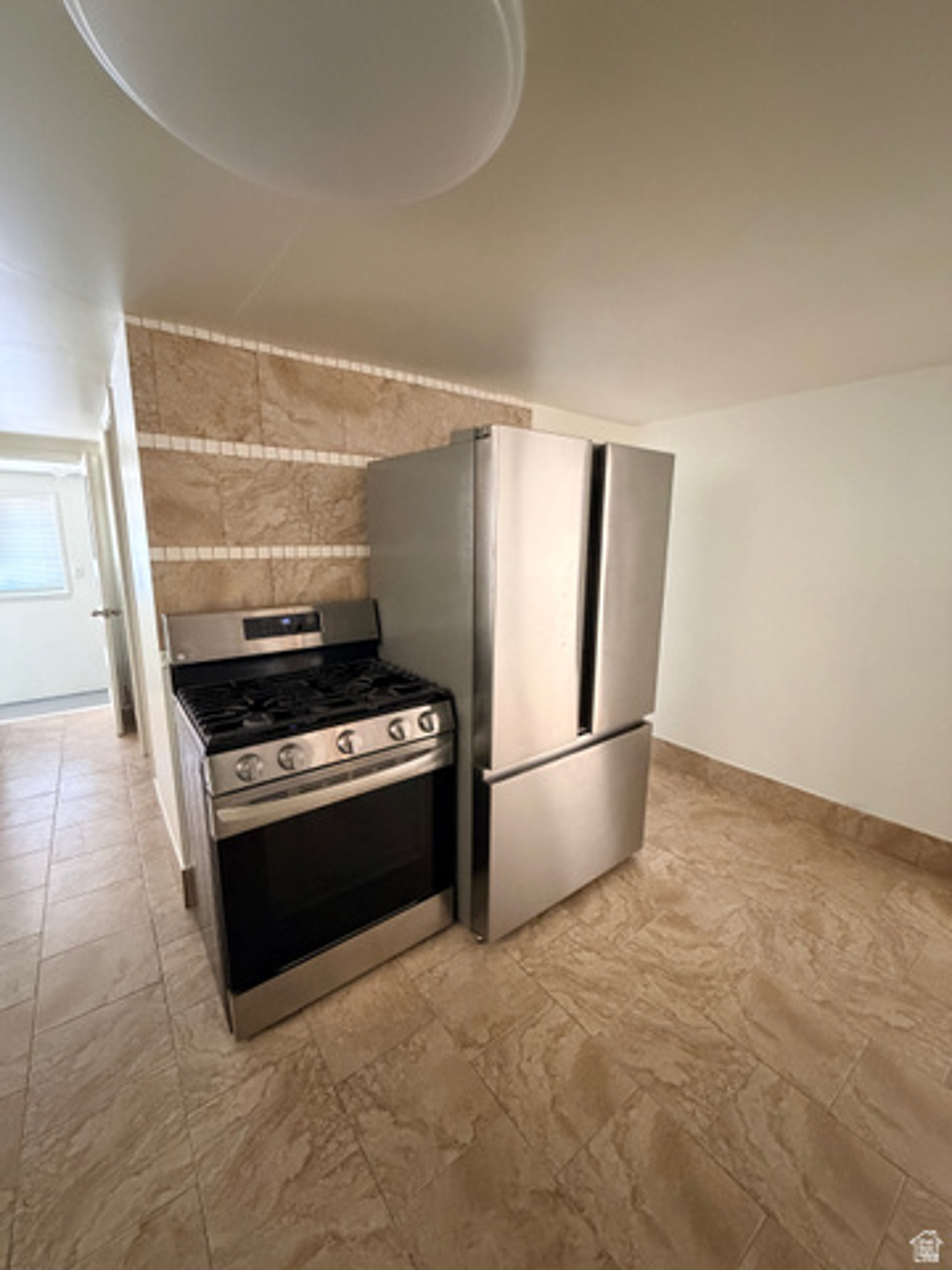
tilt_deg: -10.6
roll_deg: -0.6
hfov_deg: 85.7
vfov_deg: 102.1
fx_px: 513
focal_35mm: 14
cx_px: 476
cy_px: 635
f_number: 2.2
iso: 1000
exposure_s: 1/40
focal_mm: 2.22
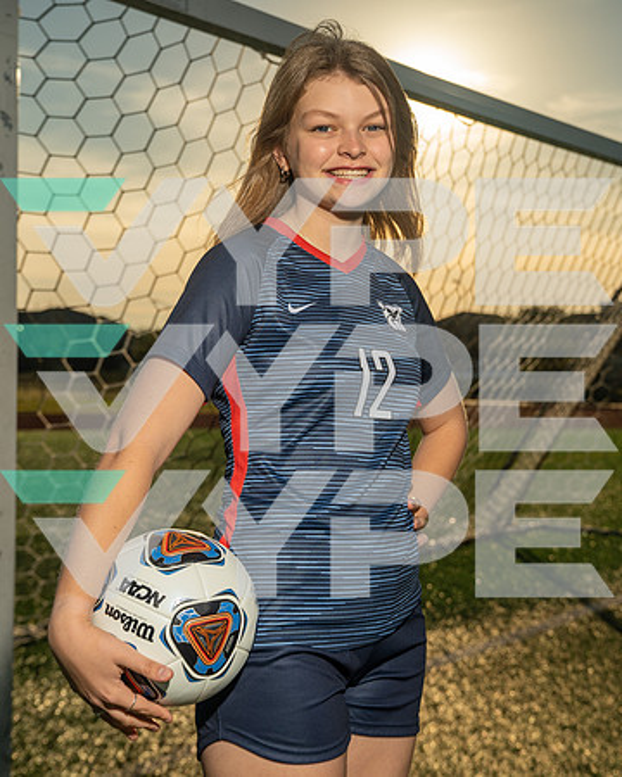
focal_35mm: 58
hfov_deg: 26.3
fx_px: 1330
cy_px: 388
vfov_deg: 32.6
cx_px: 311
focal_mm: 40
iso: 200
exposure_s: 1/250
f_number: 4.5
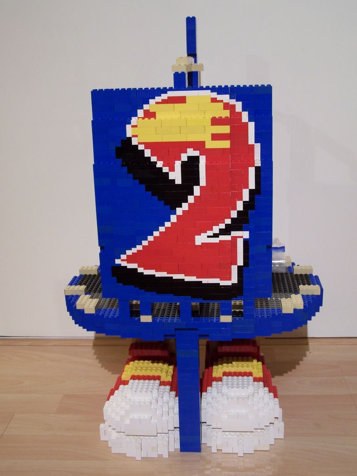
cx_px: 178
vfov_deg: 43.9
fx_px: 591
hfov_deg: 33.6
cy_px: 238
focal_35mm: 43
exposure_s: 1/2
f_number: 2.9
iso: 80
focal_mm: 7.1
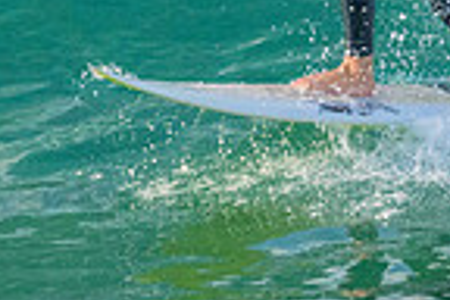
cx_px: 172
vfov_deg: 0.6
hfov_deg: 0.9
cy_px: -108
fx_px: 28235
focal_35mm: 2259
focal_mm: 560
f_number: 11
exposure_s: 1/2000
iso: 5000
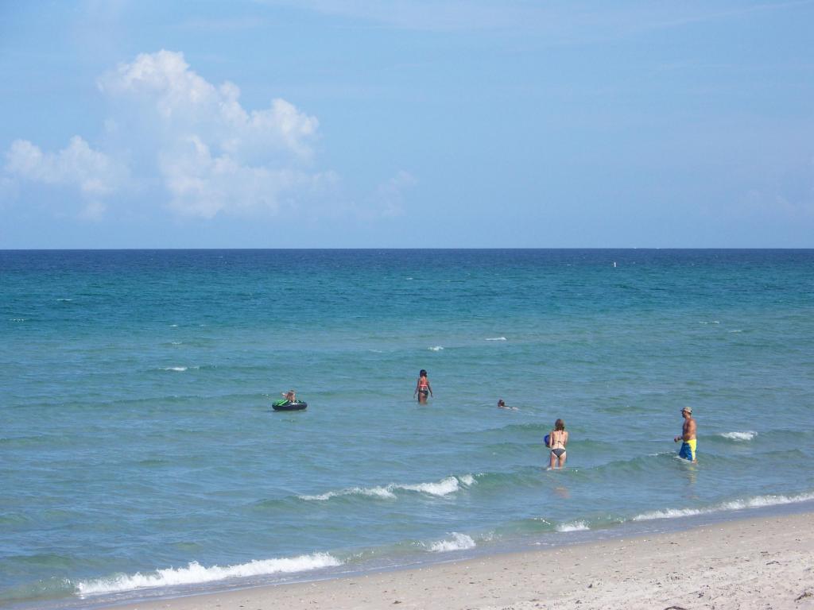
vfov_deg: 10.8
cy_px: 305
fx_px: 3222
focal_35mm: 137
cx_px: 407
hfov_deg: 14.4
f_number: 3.2
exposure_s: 1/1000
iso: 64
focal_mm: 22.2
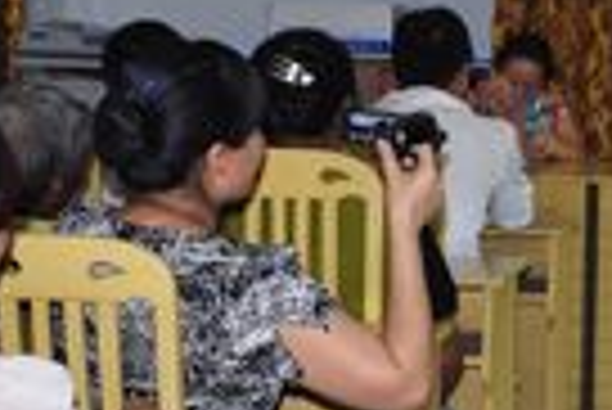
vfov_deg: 11.3
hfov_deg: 16.2
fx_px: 2059
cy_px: 108
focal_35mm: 121
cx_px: 752
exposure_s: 1/60
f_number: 3.8
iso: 400
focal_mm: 22
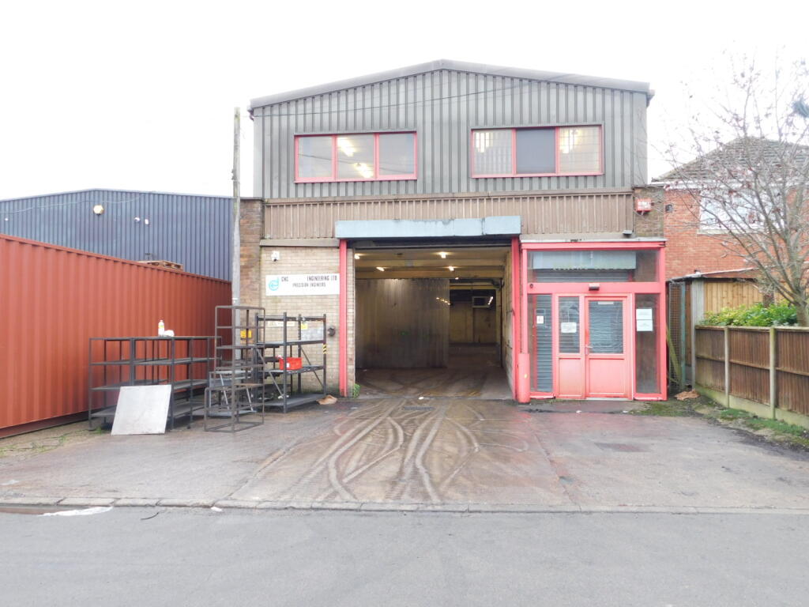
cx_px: 404
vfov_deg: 49.7
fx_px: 654
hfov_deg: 63.4
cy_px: 304
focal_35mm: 28
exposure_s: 1/50
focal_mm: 4.9
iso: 125
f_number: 3.2
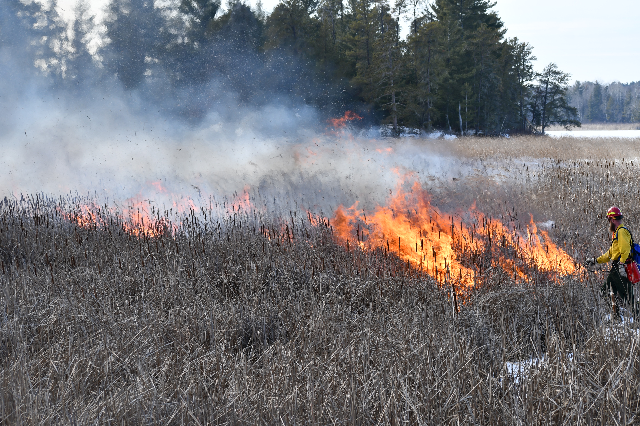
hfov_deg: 19.5
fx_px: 1867
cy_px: 213
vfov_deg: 13.0
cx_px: 320
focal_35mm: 105
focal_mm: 70
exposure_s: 1/250
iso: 140
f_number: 8
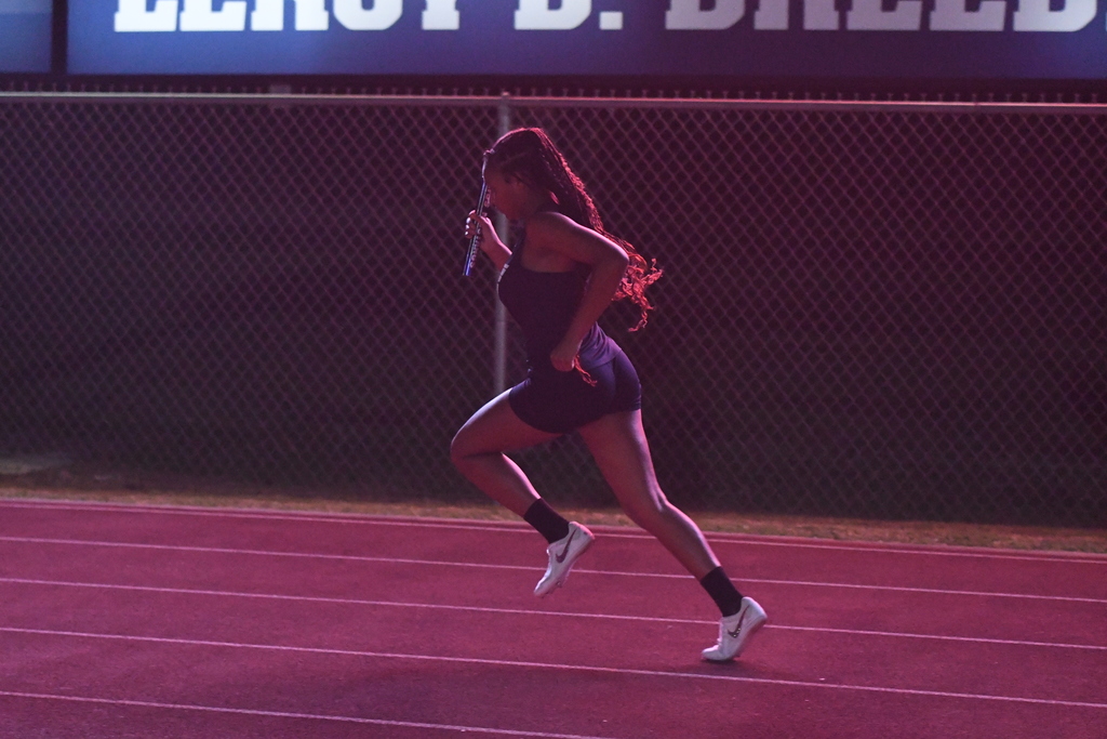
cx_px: 554
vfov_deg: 11.7
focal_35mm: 117
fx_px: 3598
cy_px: 370
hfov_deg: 17.5
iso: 12800
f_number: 2.8
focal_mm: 78
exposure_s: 1/1000
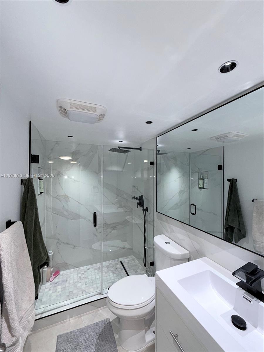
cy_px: 176
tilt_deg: +0.6
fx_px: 142
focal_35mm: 14
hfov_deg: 85.7
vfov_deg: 102.1
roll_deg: -0.3
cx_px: 132
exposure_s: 1/120
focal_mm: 2.22
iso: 160
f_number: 2.2
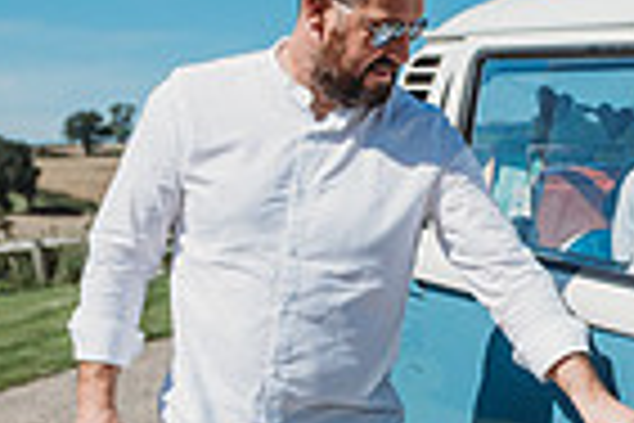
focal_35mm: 99
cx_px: 701
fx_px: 1743
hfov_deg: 19.7
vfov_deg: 13.8
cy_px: 308
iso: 100
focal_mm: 24
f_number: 4
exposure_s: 1/2500
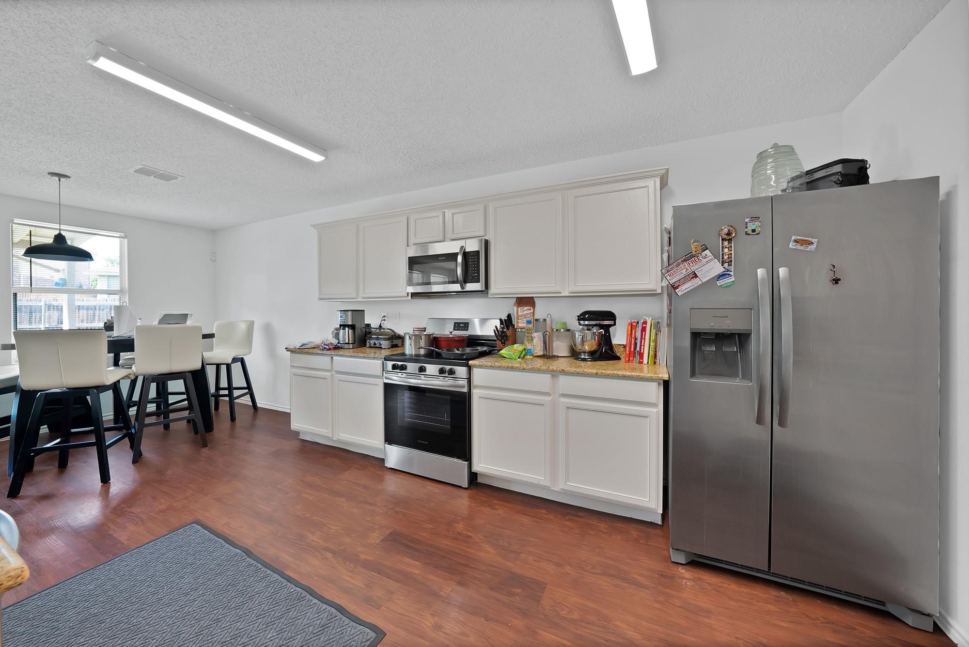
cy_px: 324
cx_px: 484
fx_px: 323
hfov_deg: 112.6
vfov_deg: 90.1
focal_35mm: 12
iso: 640
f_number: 9
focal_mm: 12
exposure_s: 1/3
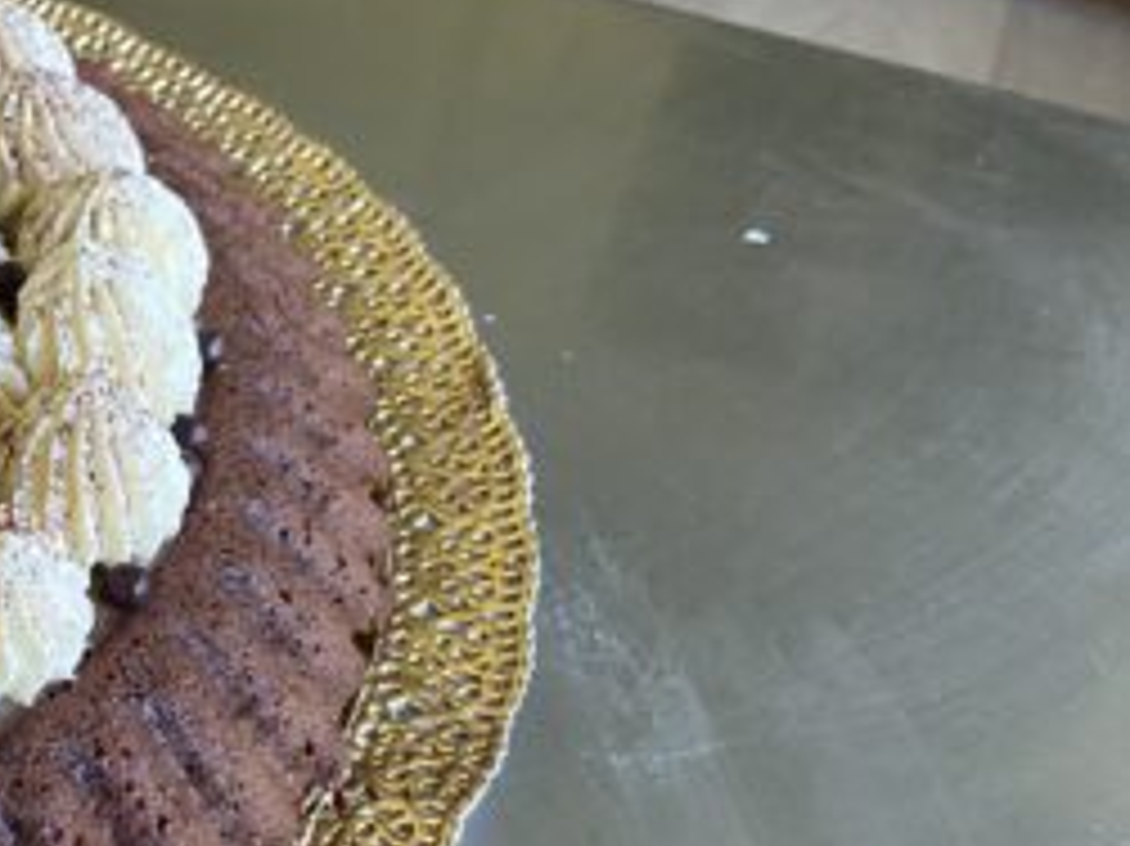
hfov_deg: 24.4
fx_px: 2251
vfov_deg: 21.3
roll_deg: +1.3
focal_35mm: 69
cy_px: 432
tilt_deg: -42.9
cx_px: -367
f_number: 1.8
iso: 200
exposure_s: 1/60
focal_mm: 4.25
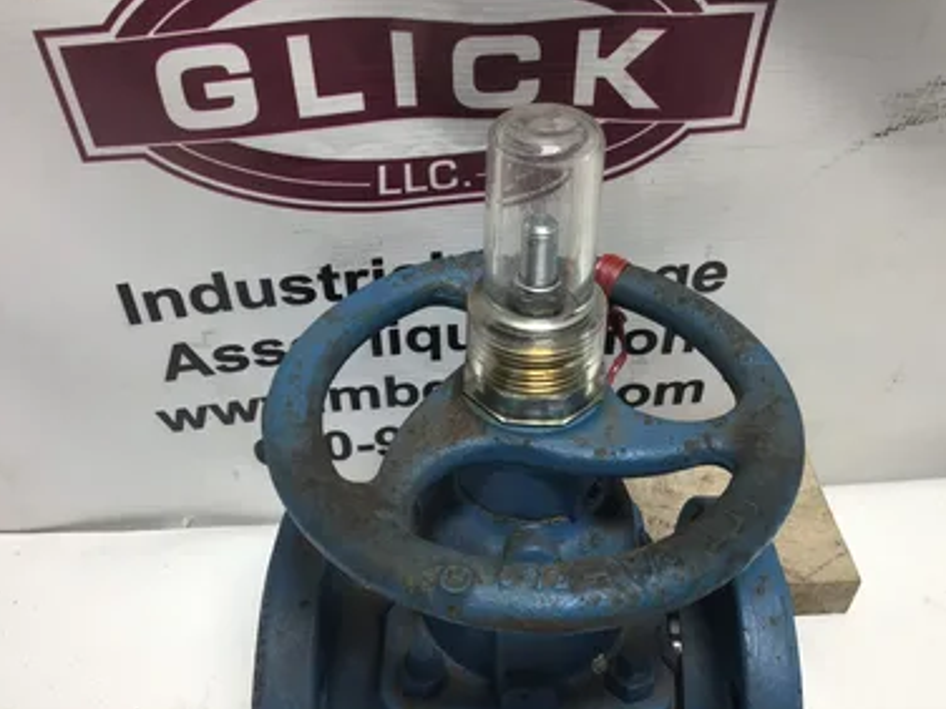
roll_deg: -1.4
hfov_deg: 55.3
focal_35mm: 33
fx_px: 902
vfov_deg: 42.9
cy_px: 339
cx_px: 493
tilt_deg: -44.8
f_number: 2.4
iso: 40
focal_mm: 3.3
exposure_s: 1/120
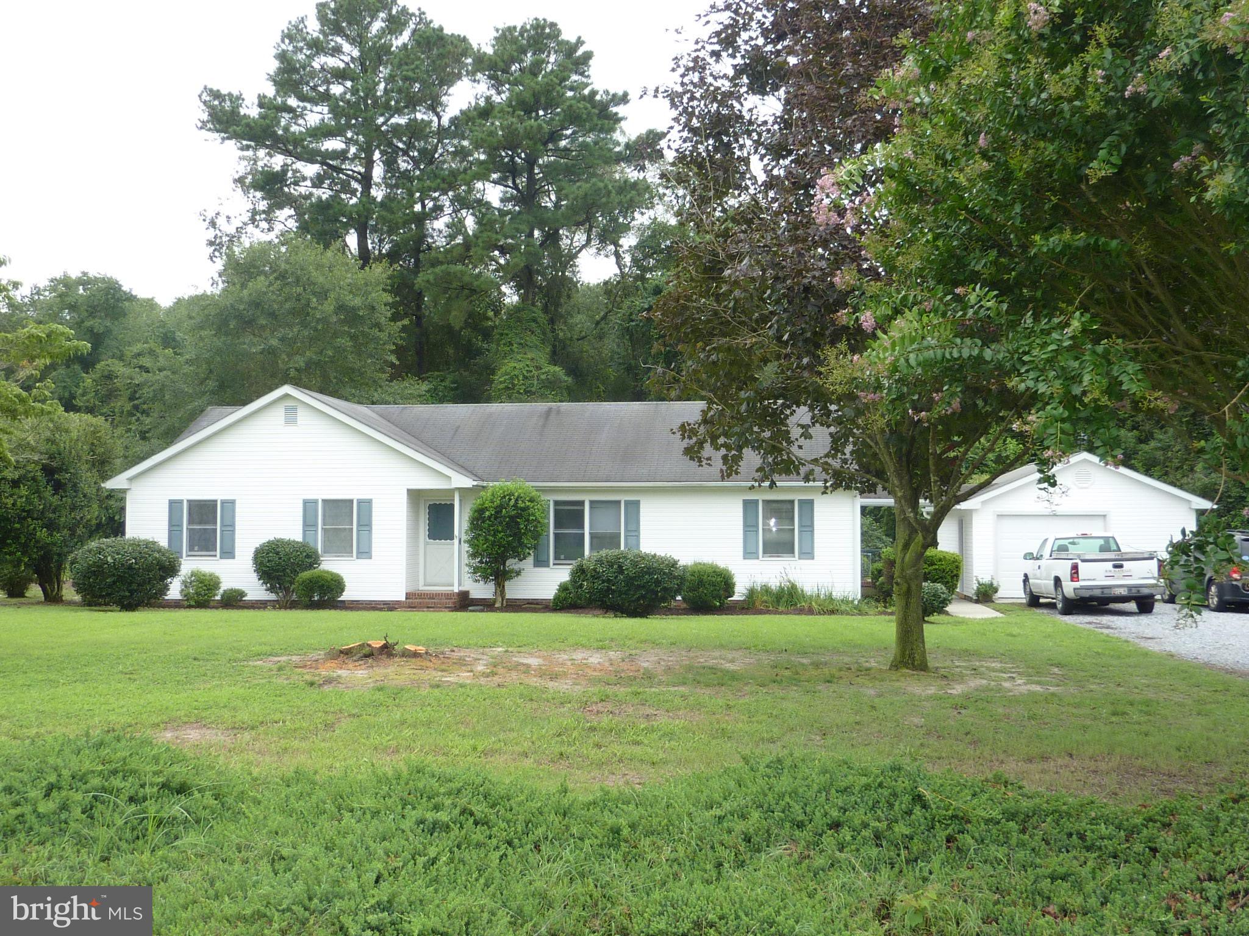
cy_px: 468
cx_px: 624
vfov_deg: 40.7
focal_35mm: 35
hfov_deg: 52.6
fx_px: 1263
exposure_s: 1/250
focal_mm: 4.1
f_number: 3.3
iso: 80
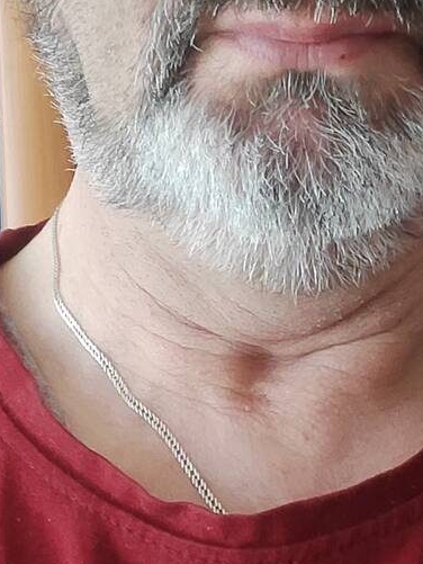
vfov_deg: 27.5
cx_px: 295
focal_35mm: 68
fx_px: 1107
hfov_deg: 21.5
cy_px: 59
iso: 213
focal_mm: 3.5
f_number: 2.45
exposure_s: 1/25
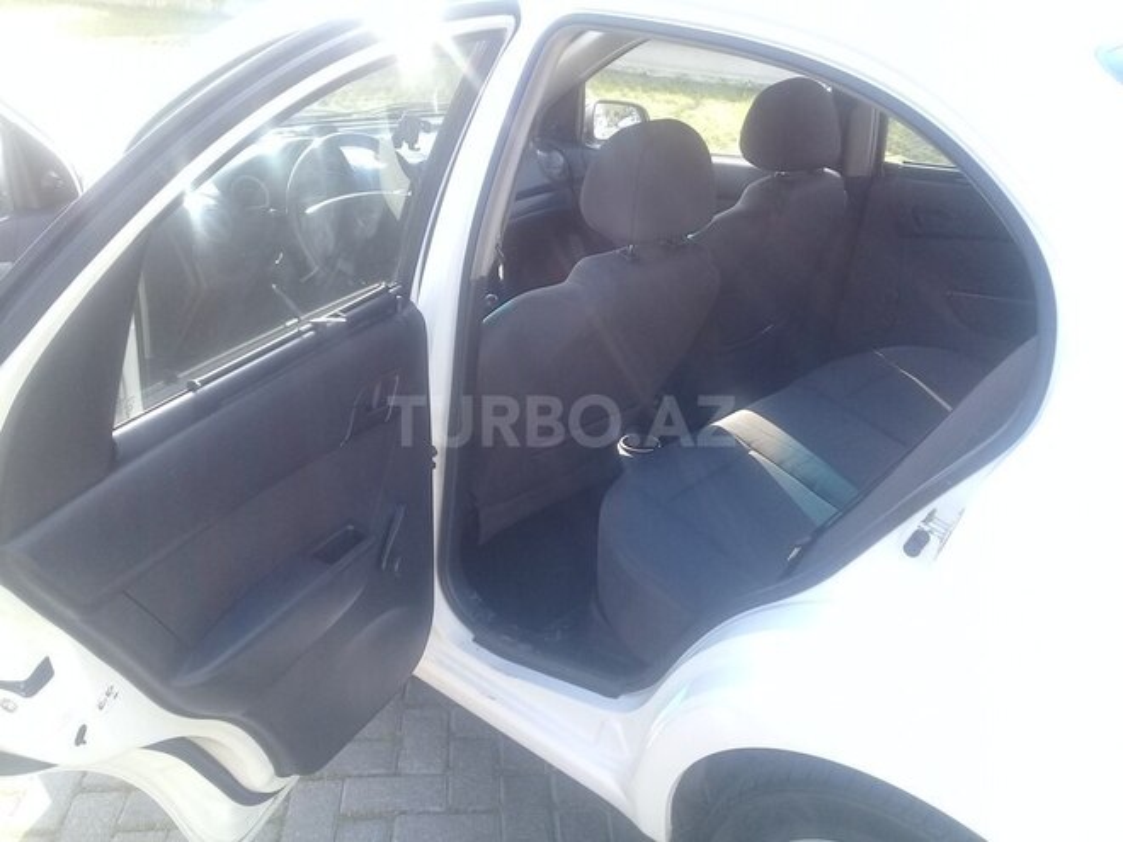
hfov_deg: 58.4
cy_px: 421
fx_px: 1006
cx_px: 562
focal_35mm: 31
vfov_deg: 45.4
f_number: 2.2
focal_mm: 3.3
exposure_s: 1/122
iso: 50
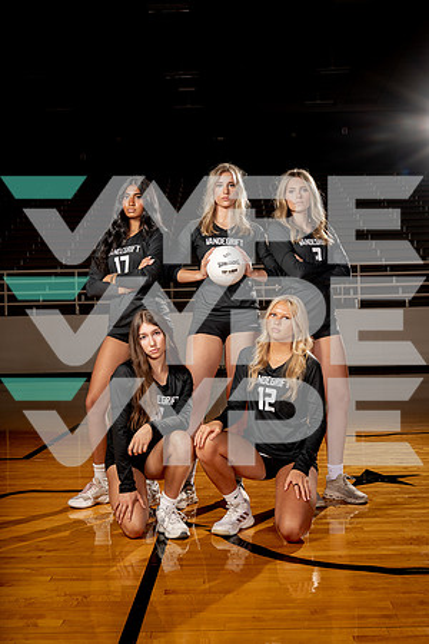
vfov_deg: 44.5
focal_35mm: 44
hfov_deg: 30.5
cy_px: 322
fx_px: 786
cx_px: 214
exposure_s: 1/250
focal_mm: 44
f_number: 8
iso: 100
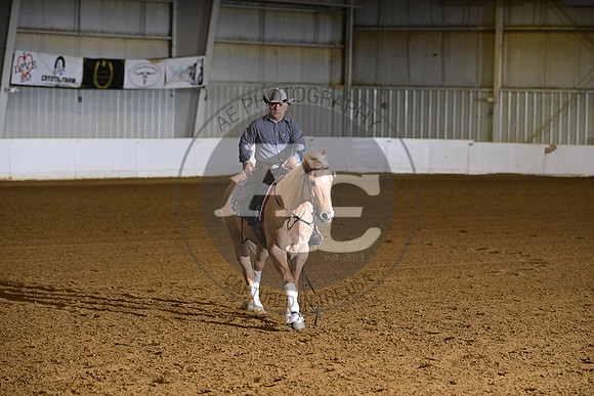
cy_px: 198
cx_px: 297
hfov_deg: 13.7
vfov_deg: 9.2
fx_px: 2475
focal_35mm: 150
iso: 2500
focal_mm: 150
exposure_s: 1/200
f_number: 4.5
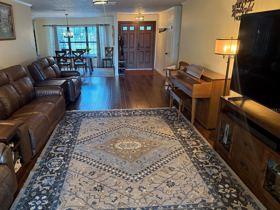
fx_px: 218
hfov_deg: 65.1
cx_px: 124
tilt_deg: -18.4
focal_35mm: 27
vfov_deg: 51.3
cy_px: 110
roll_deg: +0.5
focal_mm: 6.76
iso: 400
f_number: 1.78
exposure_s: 1/60
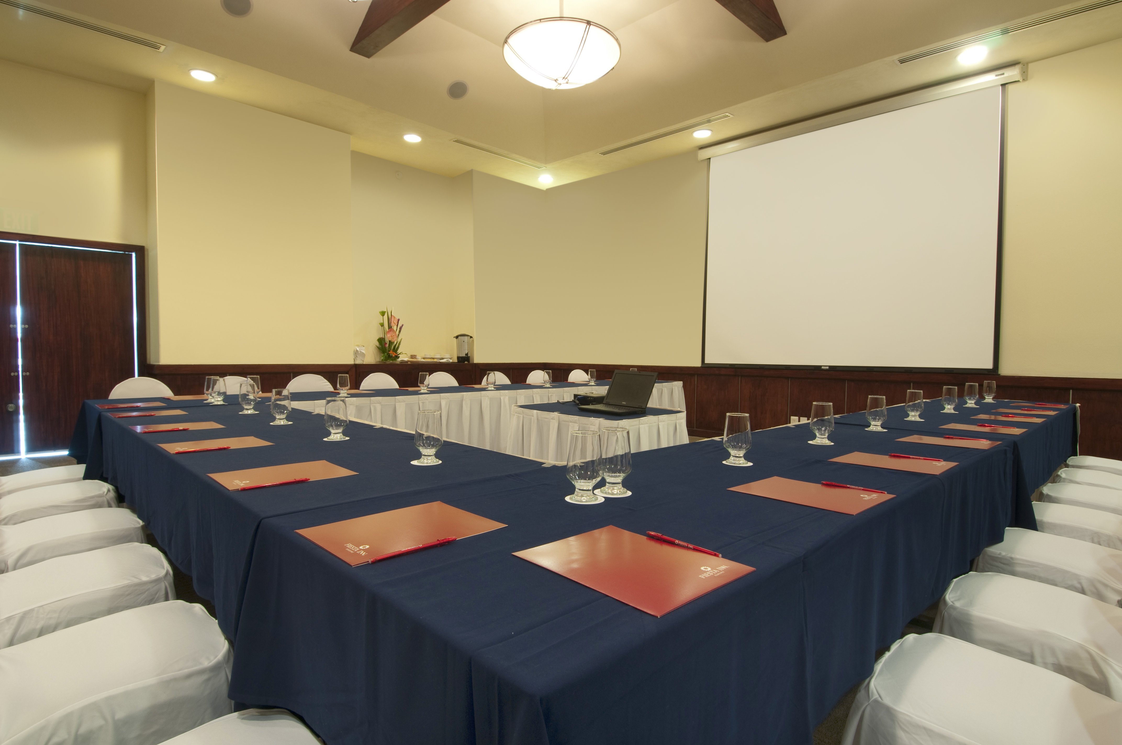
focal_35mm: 18
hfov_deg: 90.1
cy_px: 372
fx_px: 560
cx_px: 561
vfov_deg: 67.2
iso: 100
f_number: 11
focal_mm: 12
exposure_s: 1.6
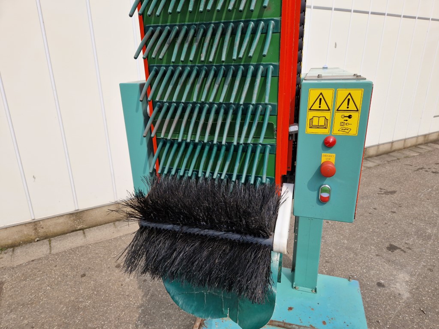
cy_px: 164
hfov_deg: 73.9
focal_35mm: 23
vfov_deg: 58.9
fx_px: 292
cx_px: 220
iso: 50
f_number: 1.8
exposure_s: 1/1236
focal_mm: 5.4
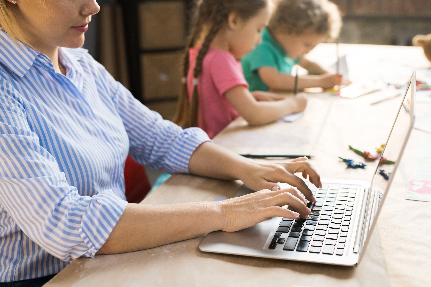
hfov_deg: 39.6
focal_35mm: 50
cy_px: 144
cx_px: 216
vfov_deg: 27.0
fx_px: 599
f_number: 4
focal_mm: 50
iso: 800
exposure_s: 1/160
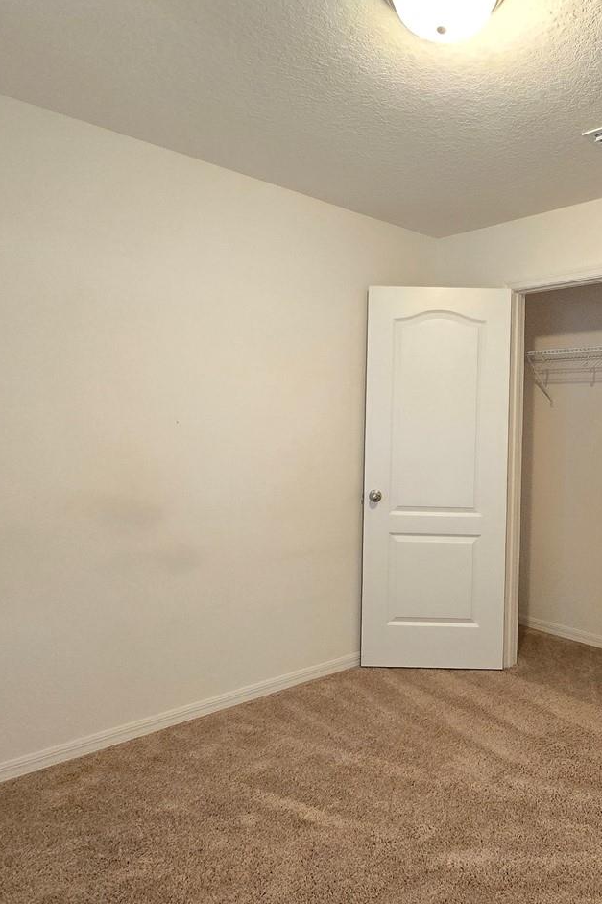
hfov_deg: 53.6
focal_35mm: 23
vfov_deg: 76.0
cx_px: 420
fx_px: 577
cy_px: 420
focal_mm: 2.2
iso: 1250
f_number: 2.2
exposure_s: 1/60
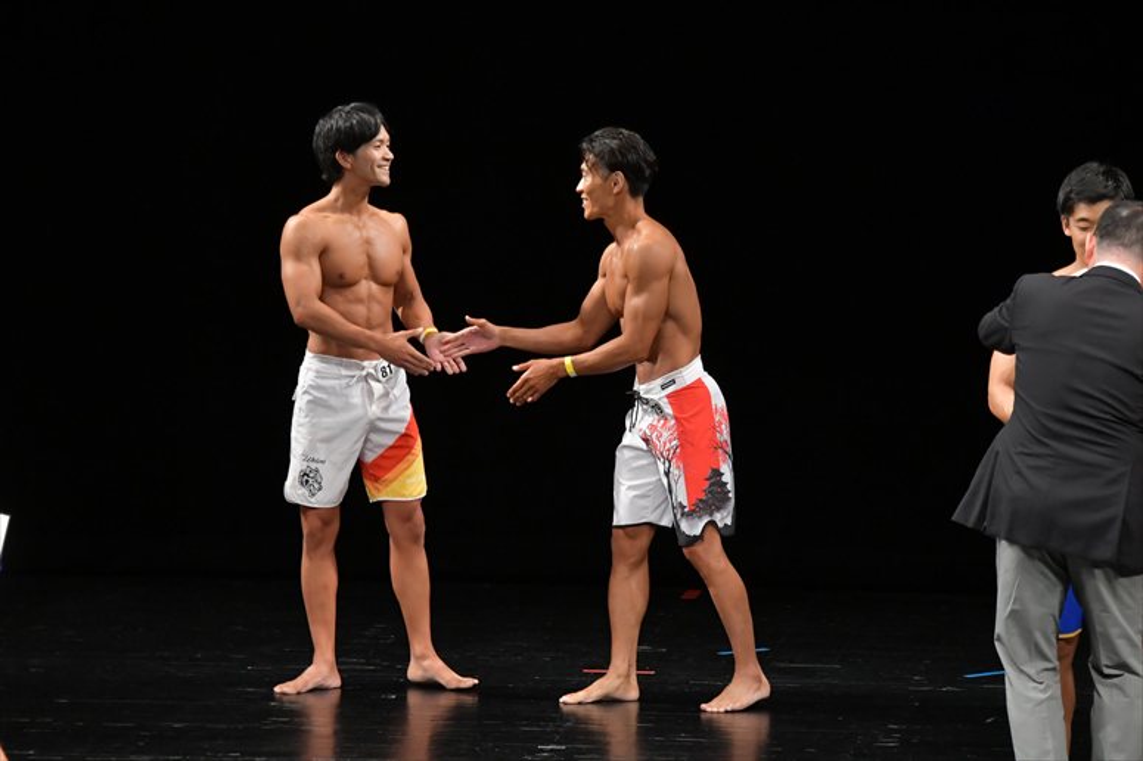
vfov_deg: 5.1
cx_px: 572
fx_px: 8568
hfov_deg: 7.6
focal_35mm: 270
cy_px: 380
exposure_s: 1/400
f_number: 5.6
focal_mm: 180
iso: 3200
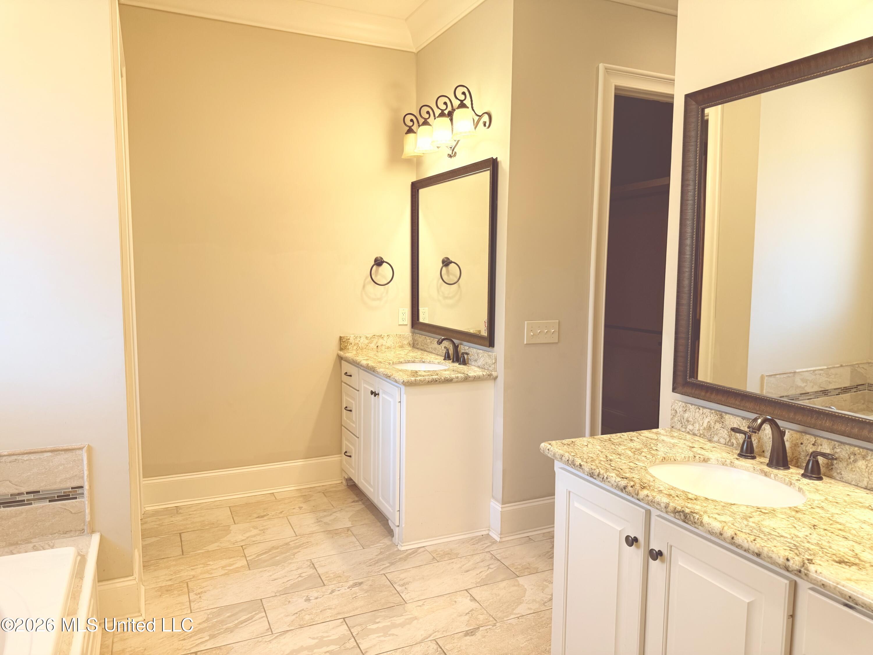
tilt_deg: -5.0
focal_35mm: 24
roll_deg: -0.5
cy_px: 328
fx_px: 605
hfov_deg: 71.6
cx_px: 436
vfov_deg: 56.8
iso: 125
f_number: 1.78
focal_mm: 6.76
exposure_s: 1/120
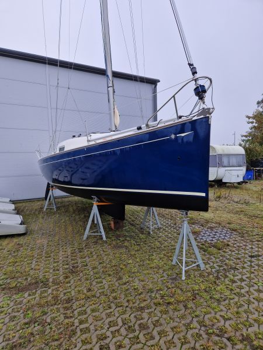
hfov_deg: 58.9
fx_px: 233
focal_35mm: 23
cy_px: 175
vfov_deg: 73.9
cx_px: 132
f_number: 1.8
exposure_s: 1/180
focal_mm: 5.4
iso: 50
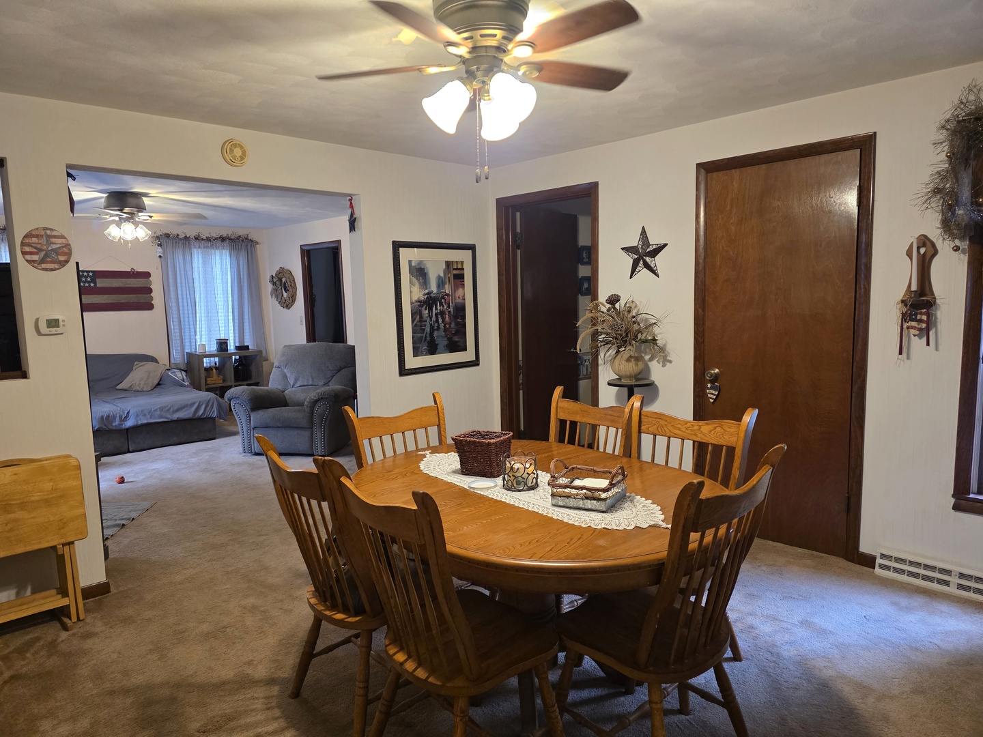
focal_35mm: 23
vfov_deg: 58.9
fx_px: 653
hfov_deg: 73.9
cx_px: 492
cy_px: 368
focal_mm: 6.3
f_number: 1.7
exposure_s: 1/120
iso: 500
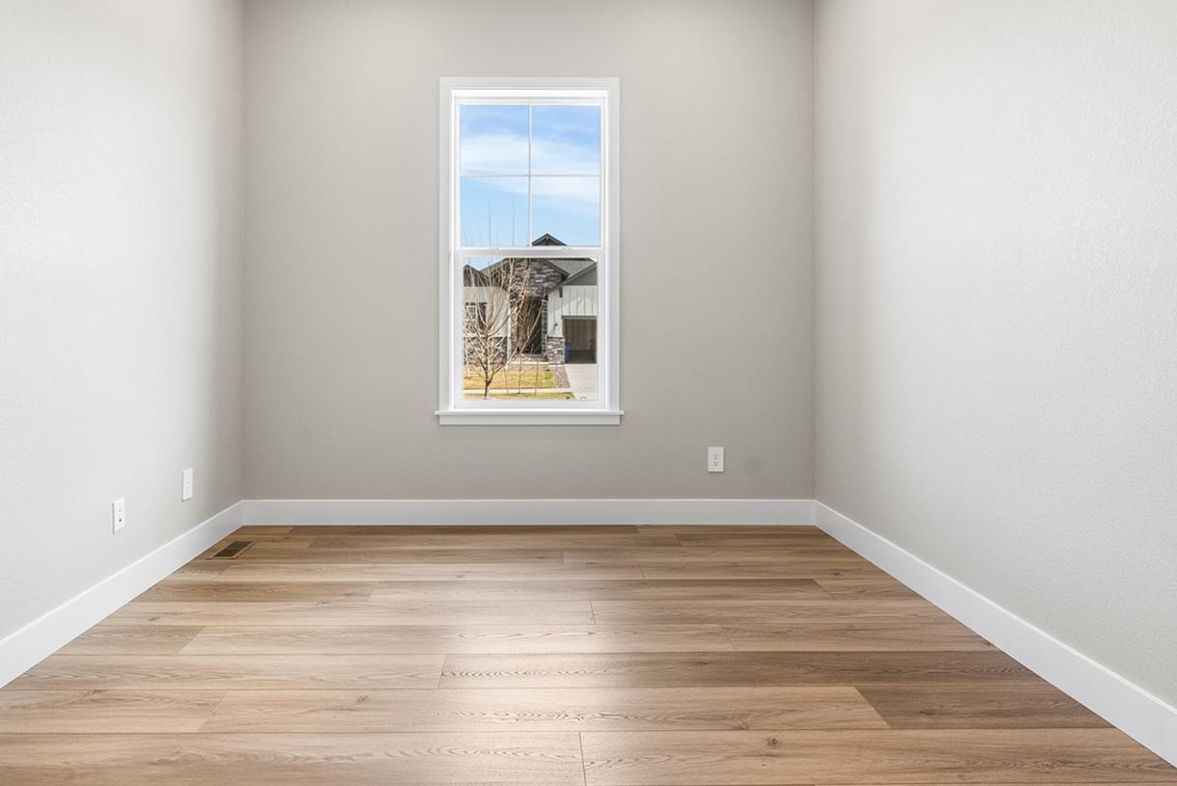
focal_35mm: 22
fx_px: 708
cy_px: 345
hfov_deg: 79.2
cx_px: 533
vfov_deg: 57.9
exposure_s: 1/200
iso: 200
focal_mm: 16.5
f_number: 8
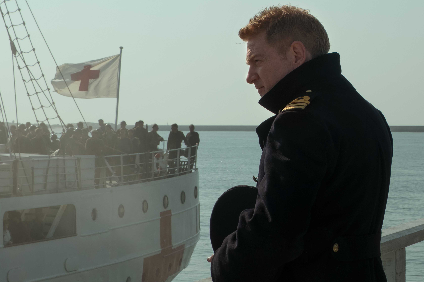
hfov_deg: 20.9
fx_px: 1142
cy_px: 172
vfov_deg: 14.1
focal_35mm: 97
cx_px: 106
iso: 400
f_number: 13
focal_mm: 36.6
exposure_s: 1/400
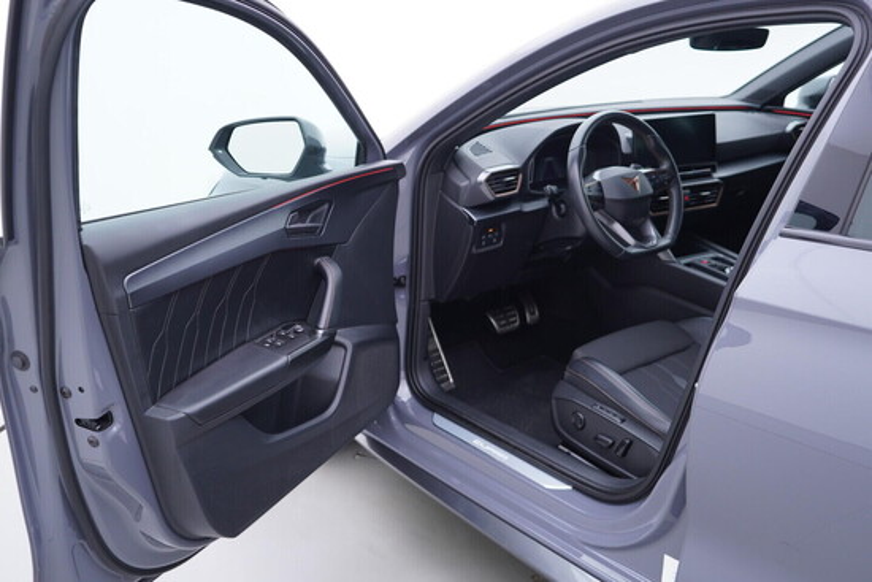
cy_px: 291
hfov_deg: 53.1
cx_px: 436
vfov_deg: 36.9
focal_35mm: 36
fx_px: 872
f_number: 2.8
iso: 160
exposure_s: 1/40
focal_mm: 24
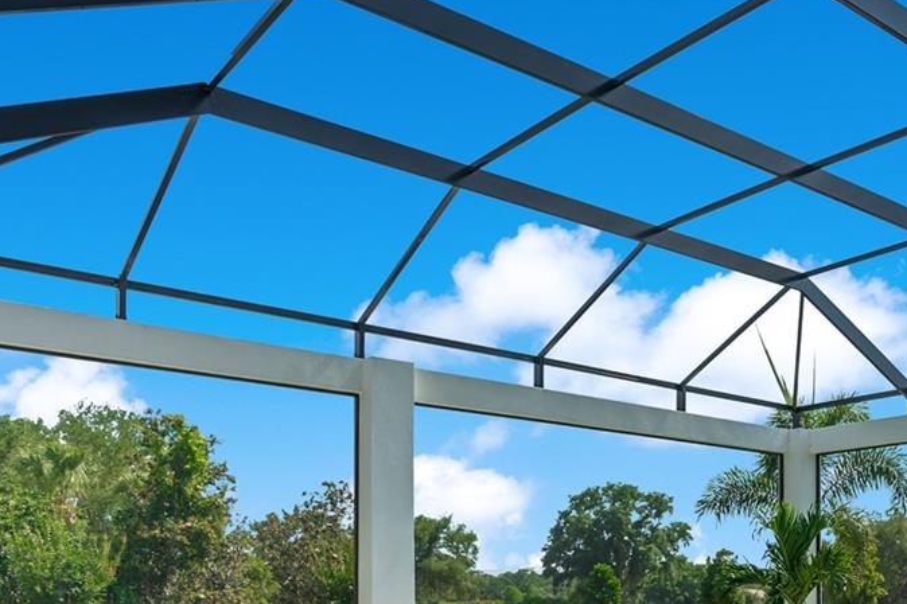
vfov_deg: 31.5
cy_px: 644
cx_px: 841
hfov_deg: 45.2
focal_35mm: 38
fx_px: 957
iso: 100
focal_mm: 16
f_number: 8
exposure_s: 1/100
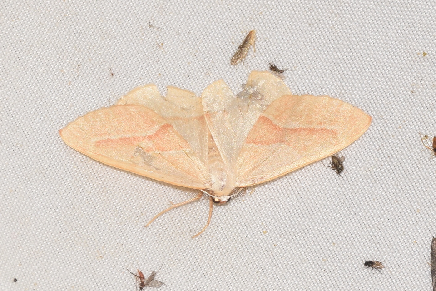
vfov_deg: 6.5
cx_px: 218
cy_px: 146
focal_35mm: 210
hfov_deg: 9.8
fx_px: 2543
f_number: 13
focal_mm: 140
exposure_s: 1/160
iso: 100
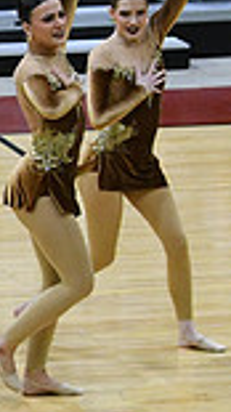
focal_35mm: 413
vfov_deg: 5.2
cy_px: 350
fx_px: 4505
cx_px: -489
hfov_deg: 2.9
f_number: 4
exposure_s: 1/400
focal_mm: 70
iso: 5000
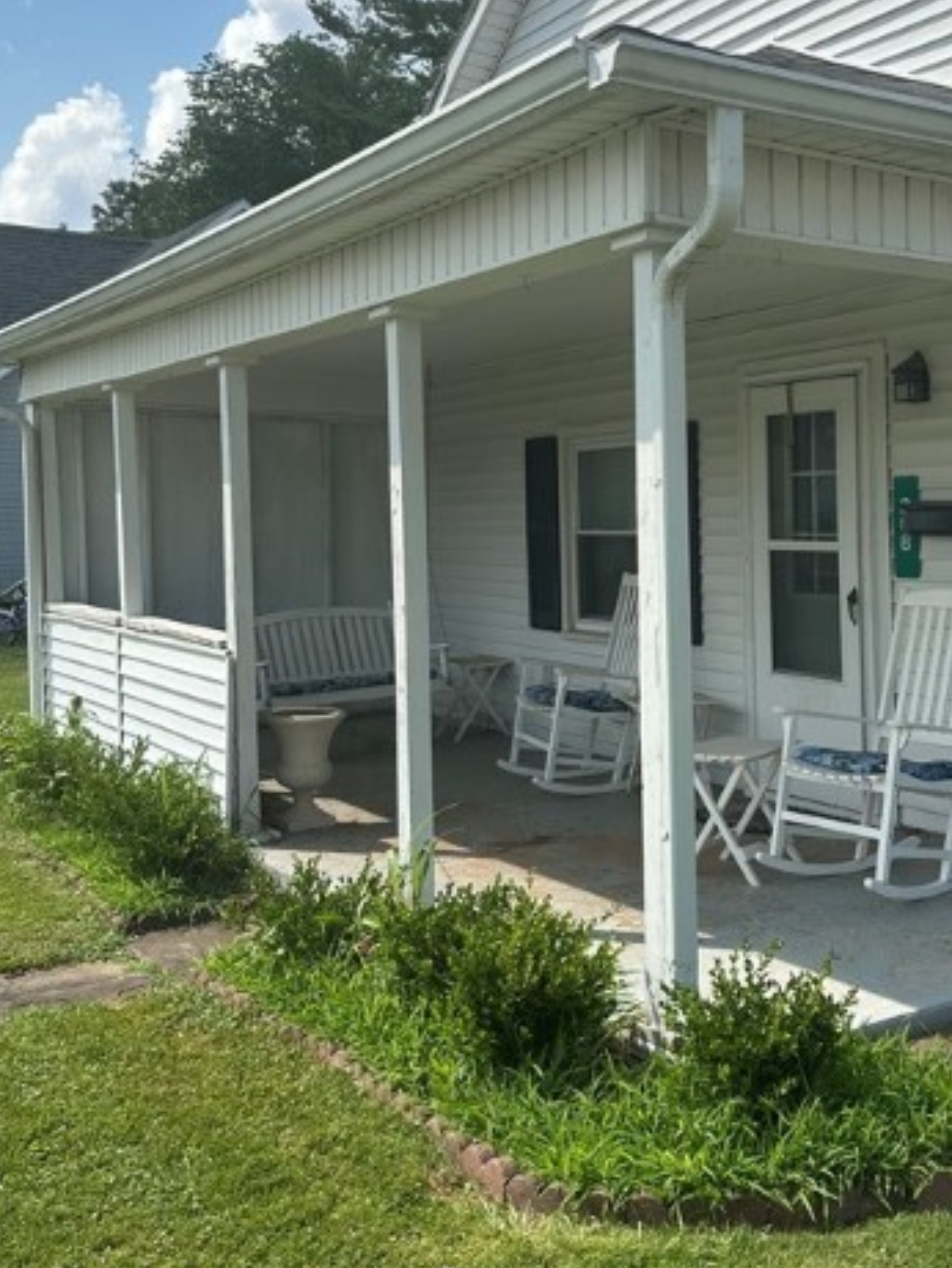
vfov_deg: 46.7
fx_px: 1466
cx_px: 691
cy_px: 556
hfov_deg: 35.3
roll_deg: +0.5
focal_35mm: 40
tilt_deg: -1.3
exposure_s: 1/4348
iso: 80
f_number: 1.78
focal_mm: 6.86
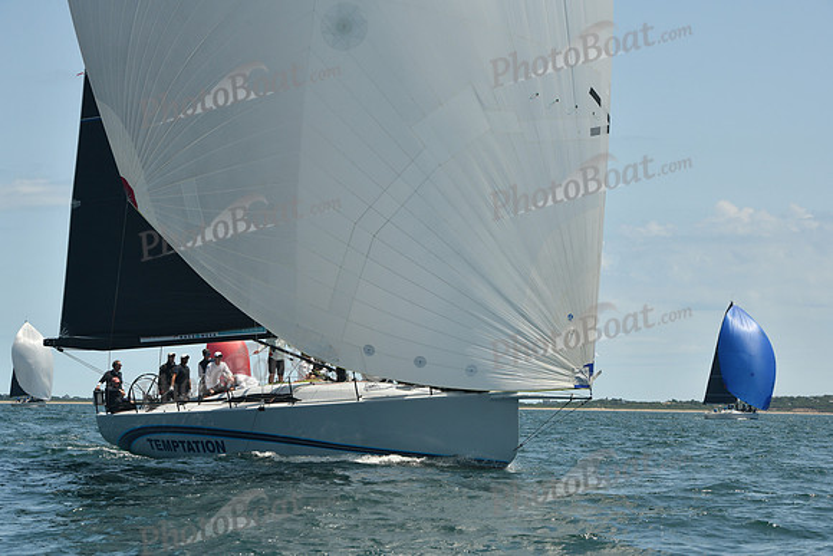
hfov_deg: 20.8
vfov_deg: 14.0
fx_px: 2268
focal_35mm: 98
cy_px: 278
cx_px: 416
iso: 320
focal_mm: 98
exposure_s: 1/640
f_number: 8
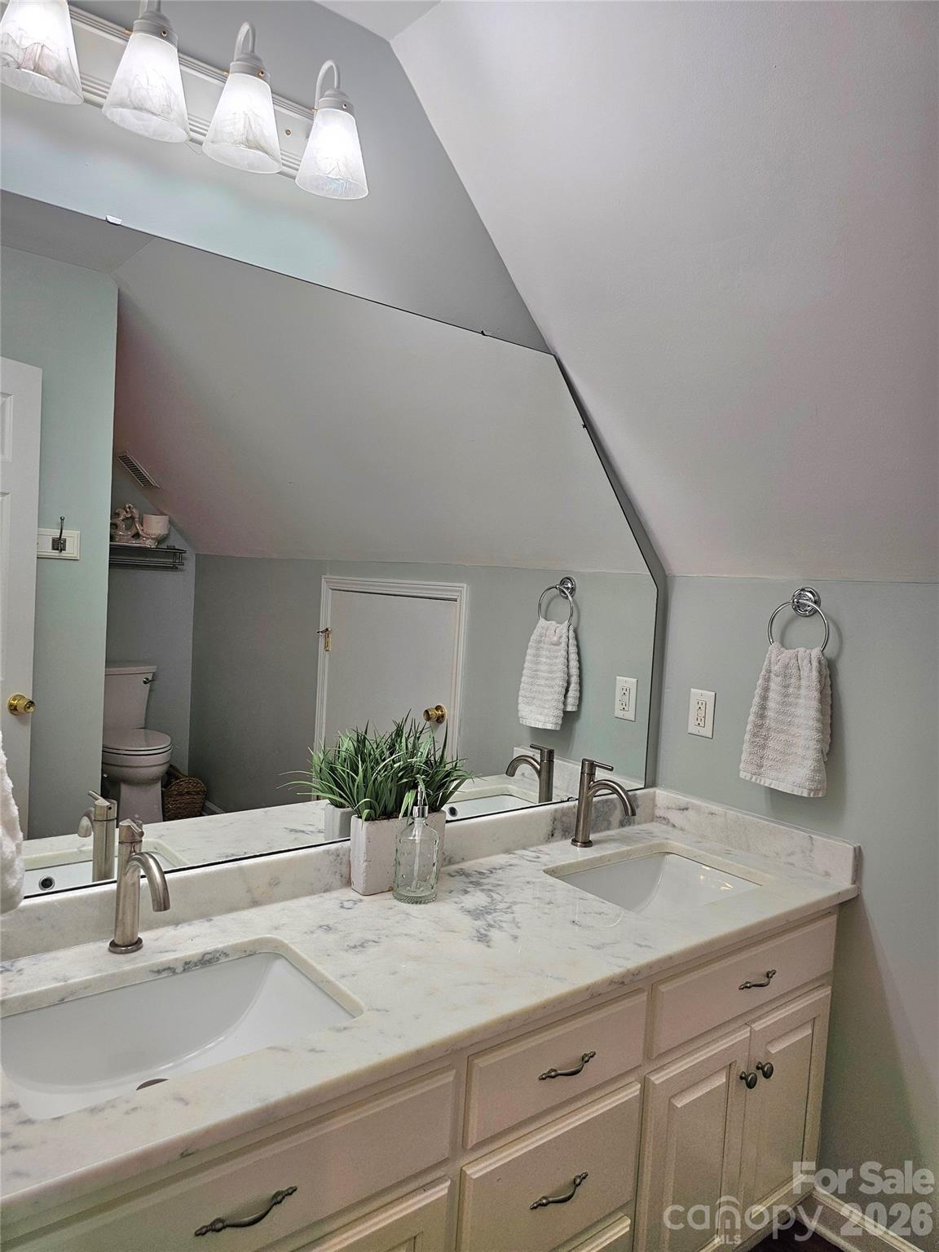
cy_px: 626
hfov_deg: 58.9
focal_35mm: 23
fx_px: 832
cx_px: 470
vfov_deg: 73.9
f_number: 1.7
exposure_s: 1/120
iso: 80
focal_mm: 6.3
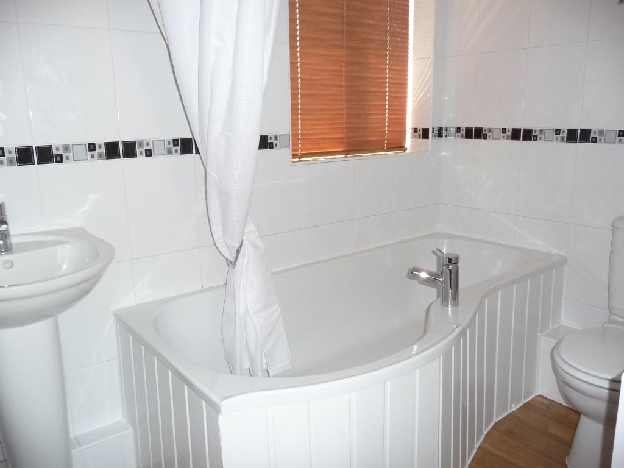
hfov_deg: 63.4
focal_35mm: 28
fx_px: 505
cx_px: 312
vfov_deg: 49.7
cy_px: 234
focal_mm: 4.7
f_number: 3.3
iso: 125
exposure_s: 1/30
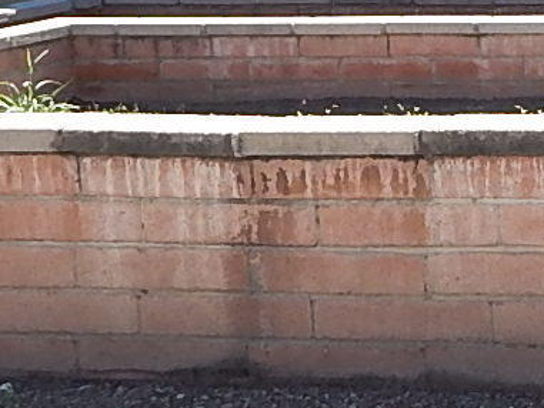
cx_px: 1062
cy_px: 24
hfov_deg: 12.7
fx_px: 2154
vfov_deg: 10.8
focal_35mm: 137
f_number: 3
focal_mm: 4
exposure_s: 1/500
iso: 125
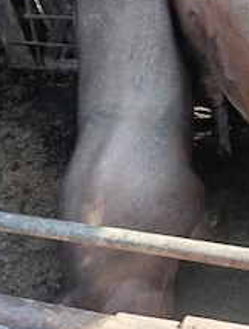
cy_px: 123
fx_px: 496
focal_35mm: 52
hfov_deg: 27.4
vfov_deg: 36.5
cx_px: 214
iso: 289
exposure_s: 1/100
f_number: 1.8
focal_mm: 4.22
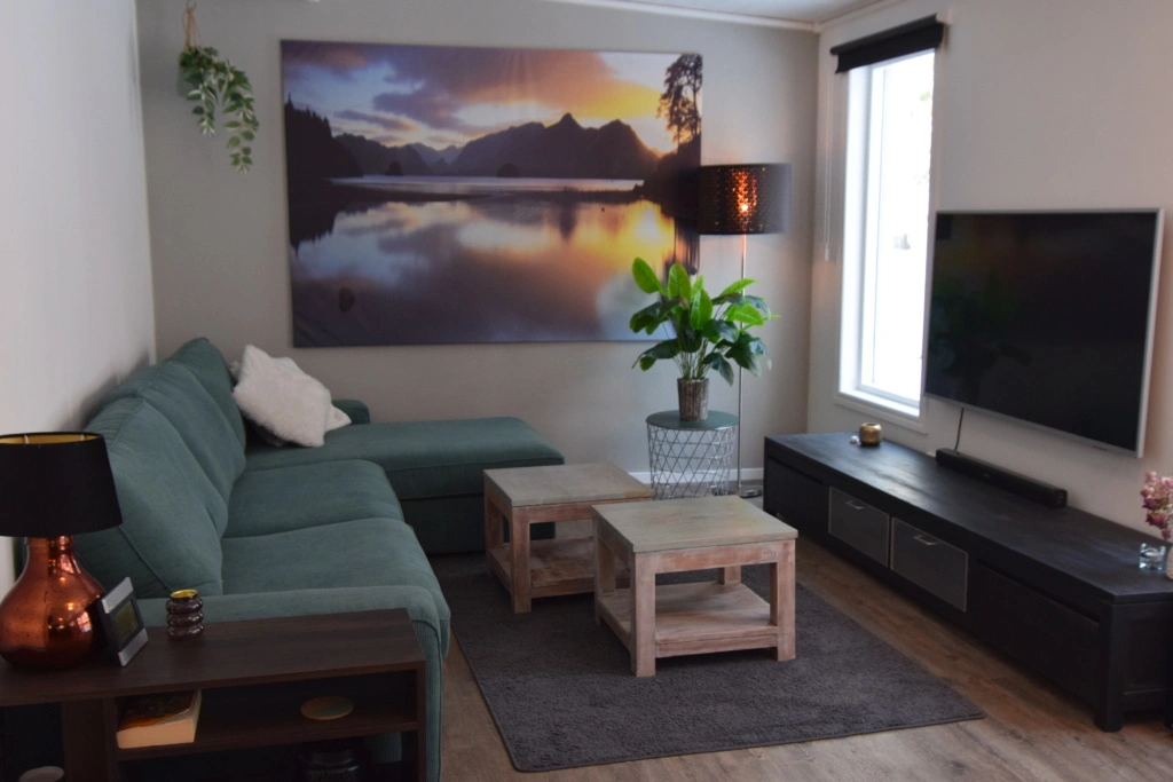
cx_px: 586
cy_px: 391
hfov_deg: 53.1
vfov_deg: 36.9
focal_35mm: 36
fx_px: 1173
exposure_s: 1/60
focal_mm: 24
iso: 1600
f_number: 5
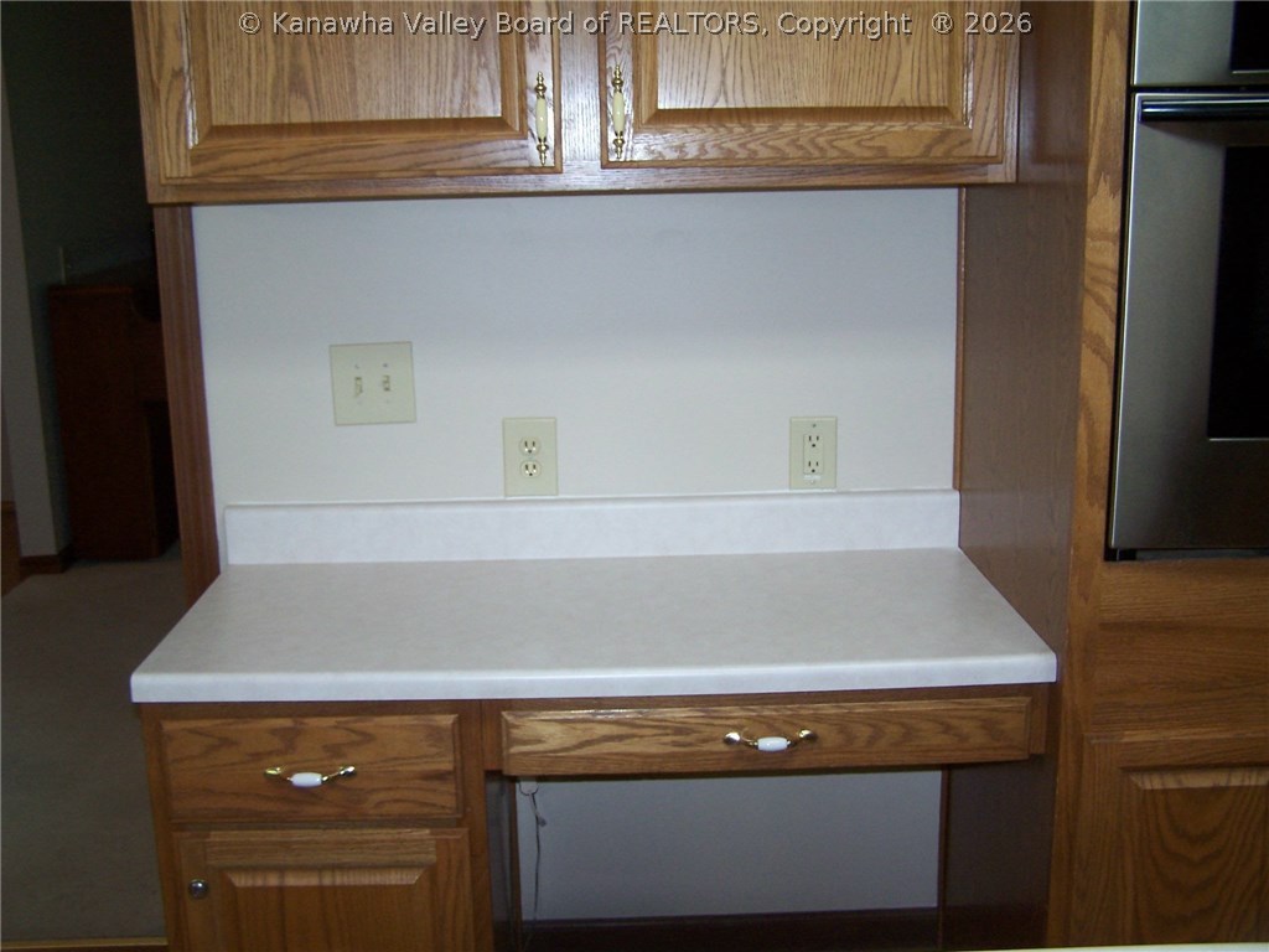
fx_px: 1393
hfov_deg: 49.0
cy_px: 476
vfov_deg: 37.7
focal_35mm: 38
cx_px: 634
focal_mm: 6.3
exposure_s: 1/60
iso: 140
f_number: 2.8
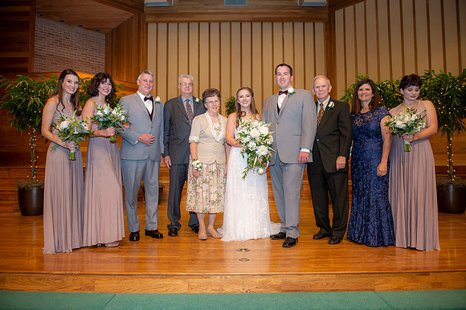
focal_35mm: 26
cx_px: 233
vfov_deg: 49.5
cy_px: 155
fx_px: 336
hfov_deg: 69.4
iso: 800
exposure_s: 1/160
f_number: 3.5
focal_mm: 26
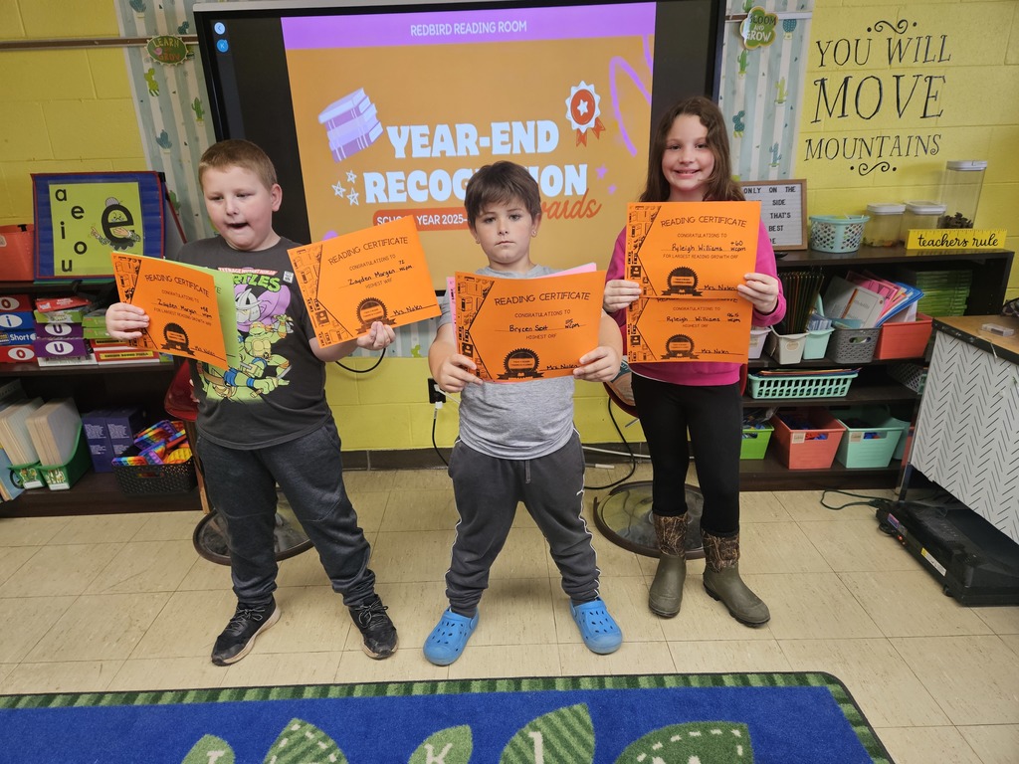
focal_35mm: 23
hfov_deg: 73.9
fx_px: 677
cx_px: 510
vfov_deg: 58.9
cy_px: 382
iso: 125
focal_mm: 5.4
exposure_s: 1/120
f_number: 1.8
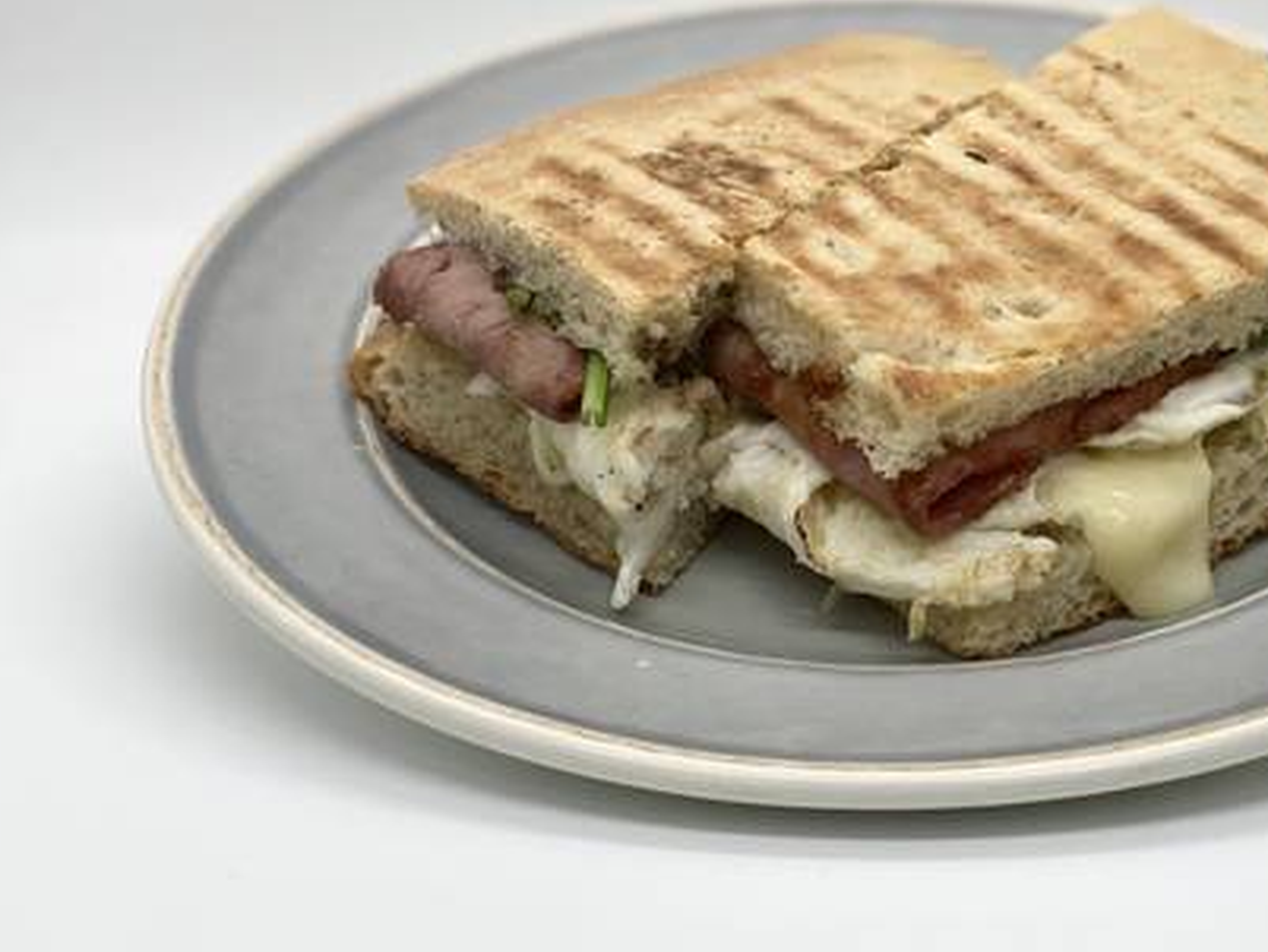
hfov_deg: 25.5
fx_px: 2785
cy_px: 335
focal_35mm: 76
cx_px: 876
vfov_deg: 19.3
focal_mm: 6
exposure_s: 1/120
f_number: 2
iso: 25
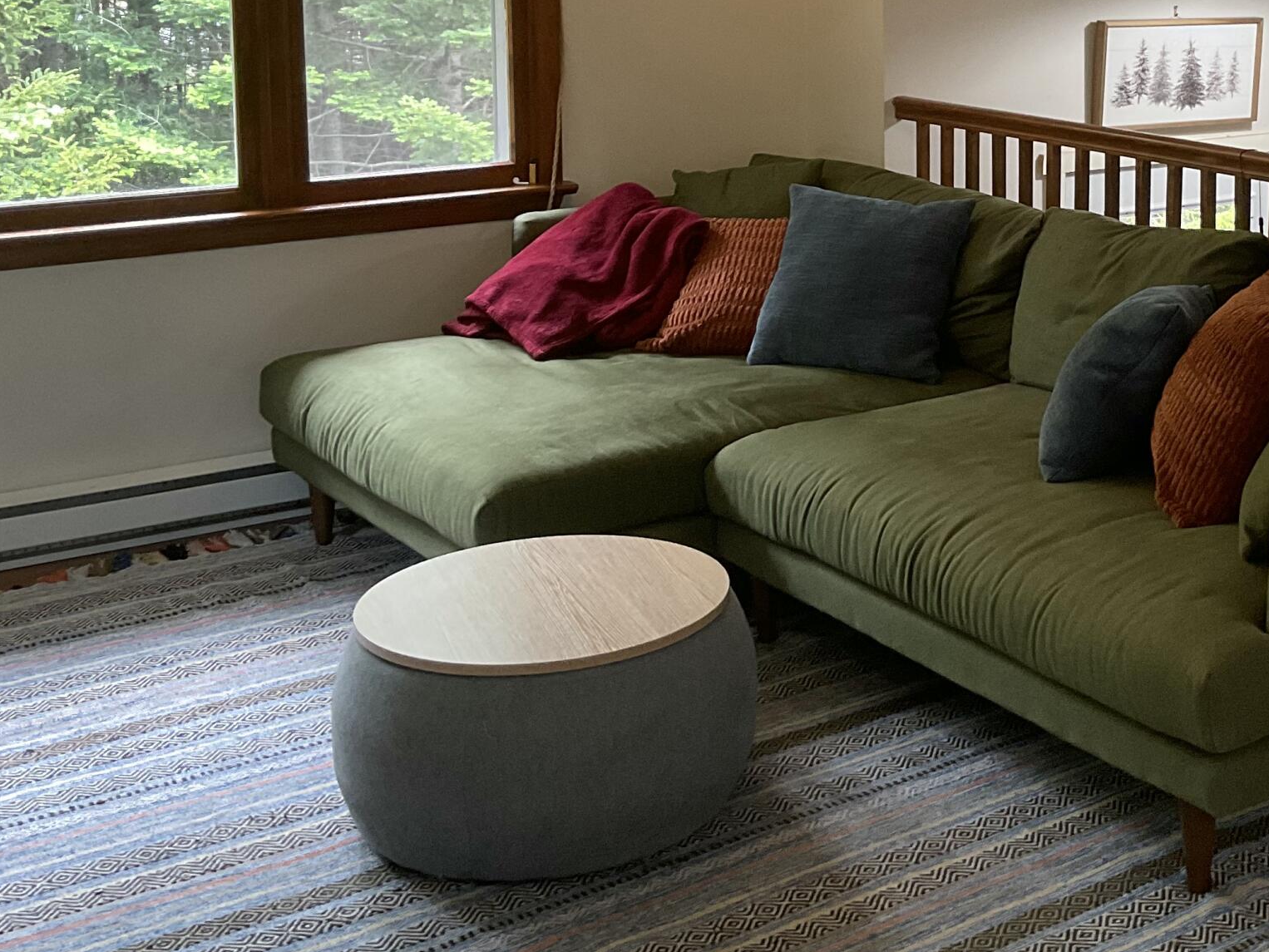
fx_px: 2090
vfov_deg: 25.0
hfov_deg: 32.2
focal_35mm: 57
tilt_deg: -7.8
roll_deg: -1.0
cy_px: 120
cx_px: 1125
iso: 100
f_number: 1.8
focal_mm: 3
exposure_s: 1/60
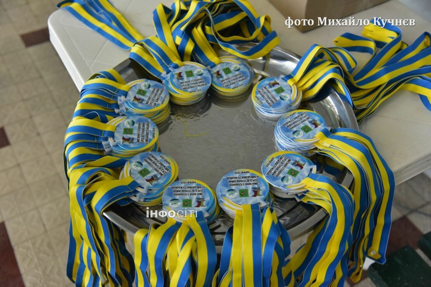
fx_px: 479
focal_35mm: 40
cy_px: 144
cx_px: 216
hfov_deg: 48.4
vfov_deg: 33.4
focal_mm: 40
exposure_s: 1/400
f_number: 4
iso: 3200
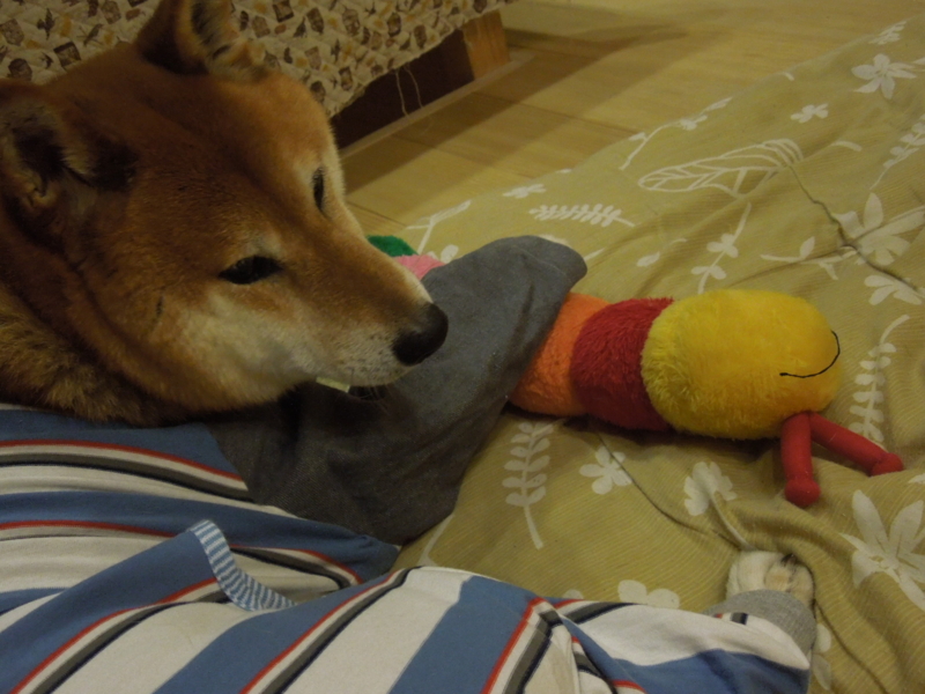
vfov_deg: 36.8
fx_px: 1042
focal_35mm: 39
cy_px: 347
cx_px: 462
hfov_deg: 47.9
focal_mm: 7
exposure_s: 1/30
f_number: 3.8
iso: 800
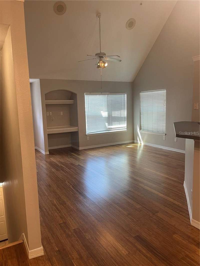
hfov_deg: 54.9
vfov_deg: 69.4
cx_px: 100
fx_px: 193
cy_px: 133
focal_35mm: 25
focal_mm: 5.1
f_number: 1.6
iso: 80
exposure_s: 1/60
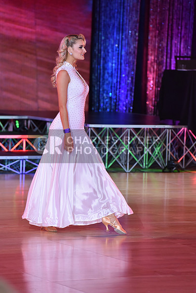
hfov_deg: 6.9
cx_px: 98
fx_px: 1632
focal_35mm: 200
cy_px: 146
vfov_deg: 10.3
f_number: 4
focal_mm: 200
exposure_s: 1/250
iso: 1600
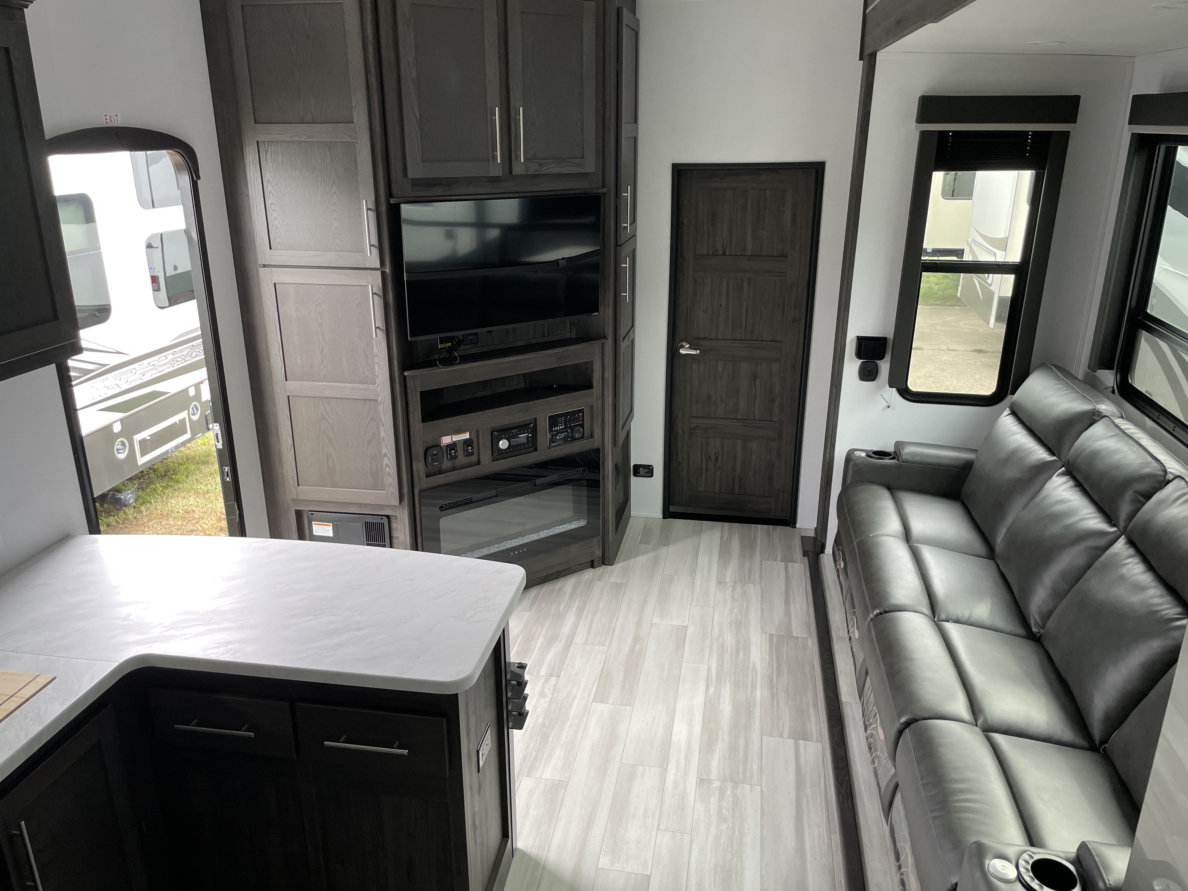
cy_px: 446
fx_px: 892
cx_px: 594
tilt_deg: -17.6
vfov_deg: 53.1
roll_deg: +1.0
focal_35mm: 26
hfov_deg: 67.3
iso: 100
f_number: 1.6
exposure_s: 1/121
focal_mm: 4.2
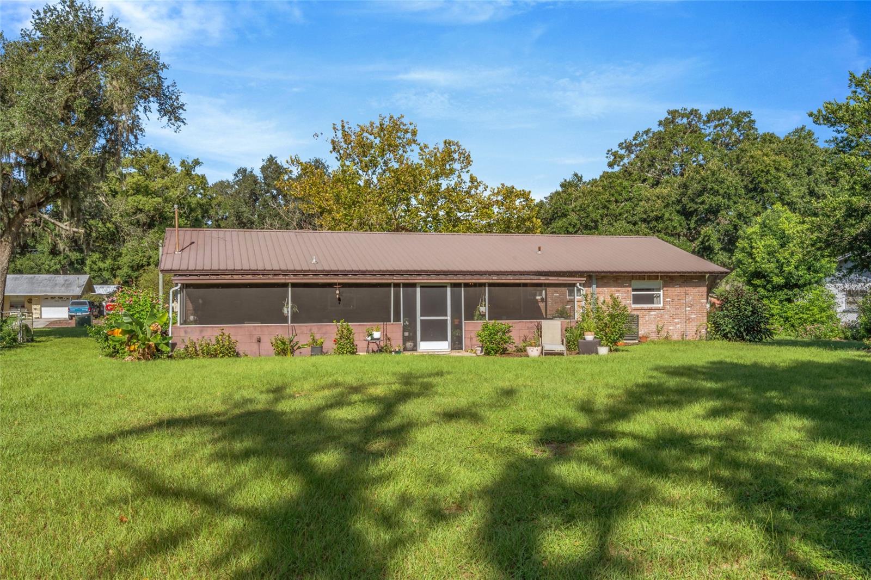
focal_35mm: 31
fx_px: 750
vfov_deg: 42.3
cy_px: 290
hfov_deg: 60.3
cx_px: 436
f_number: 16
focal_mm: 31
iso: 100
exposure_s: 1/60
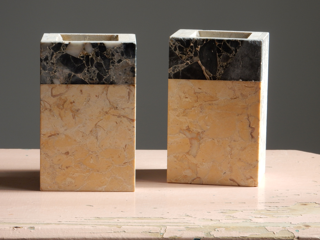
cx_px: 160
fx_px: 1516
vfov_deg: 9.1
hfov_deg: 12.0
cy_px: 120
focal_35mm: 164
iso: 125
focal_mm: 29.2
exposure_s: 1/50
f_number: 6
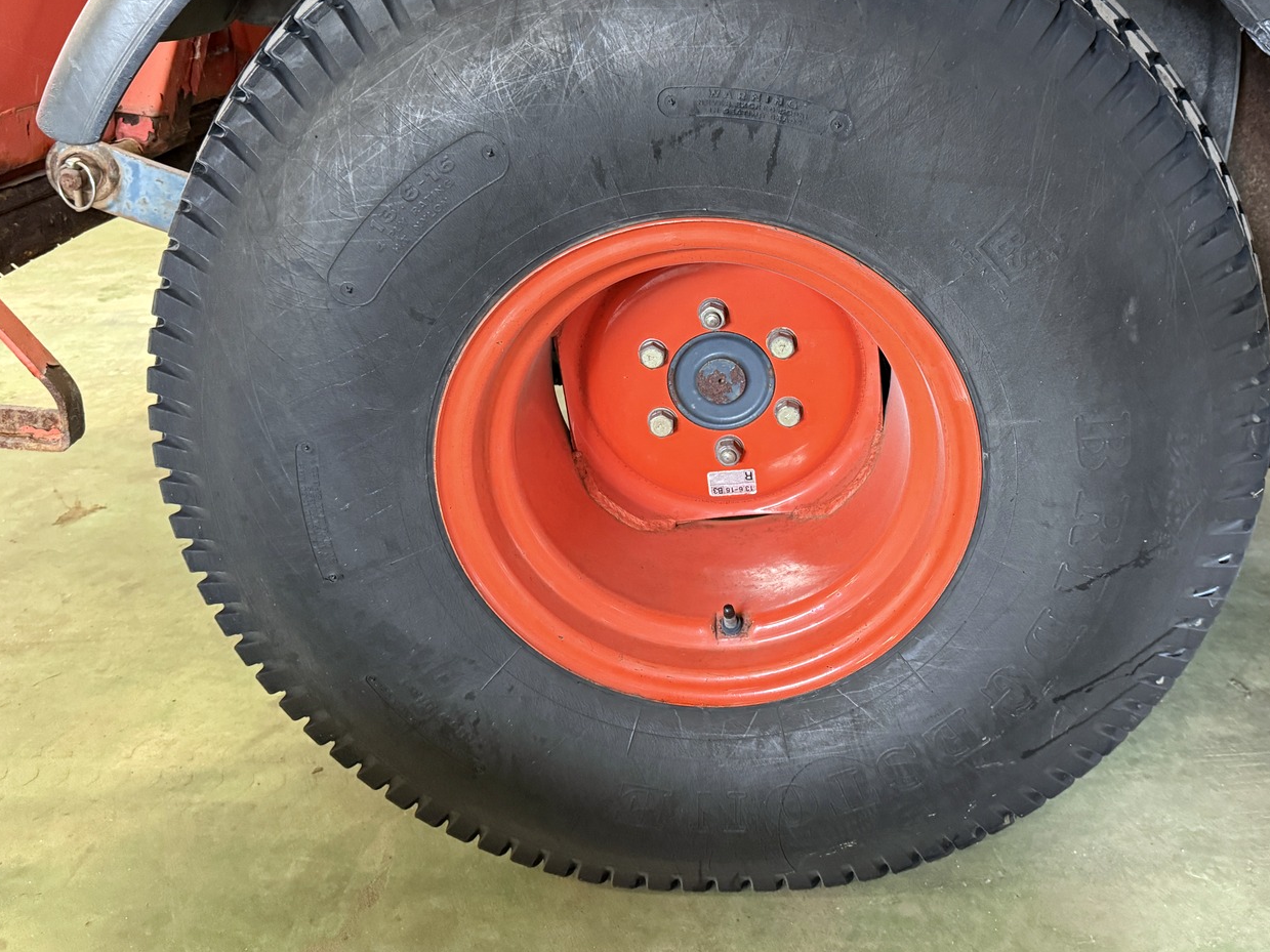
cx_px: 761
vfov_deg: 45.0
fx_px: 1137
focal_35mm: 31
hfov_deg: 57.9
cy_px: 356
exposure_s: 1/33
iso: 640
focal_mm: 6.76
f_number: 1.78
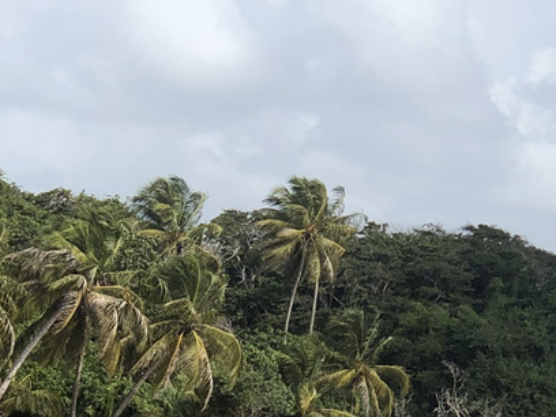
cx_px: 202
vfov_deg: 7.3
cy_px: 397
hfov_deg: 9.7
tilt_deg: +0.2
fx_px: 3277
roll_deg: +0.8
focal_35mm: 204
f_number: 2.4
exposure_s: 1/1656
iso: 16
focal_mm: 6
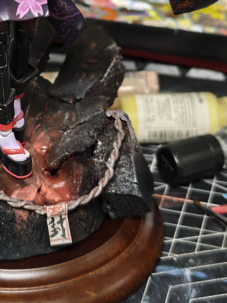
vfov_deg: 21.2
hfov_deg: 16.1
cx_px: 32
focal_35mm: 91
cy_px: 45
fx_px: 796
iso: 1600
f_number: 1.63
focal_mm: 8.72
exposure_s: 1/40
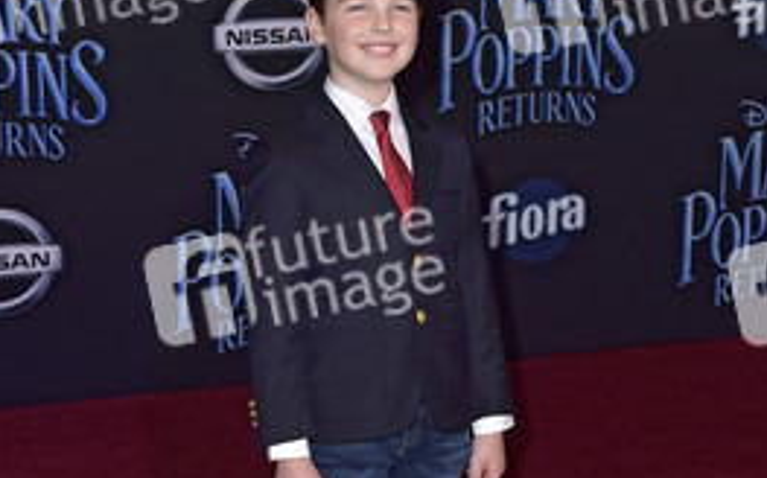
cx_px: 381
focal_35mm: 90
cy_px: 423
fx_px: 1880
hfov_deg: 23.1
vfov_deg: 14.4
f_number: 6.3
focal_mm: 58
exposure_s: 1/250
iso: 400
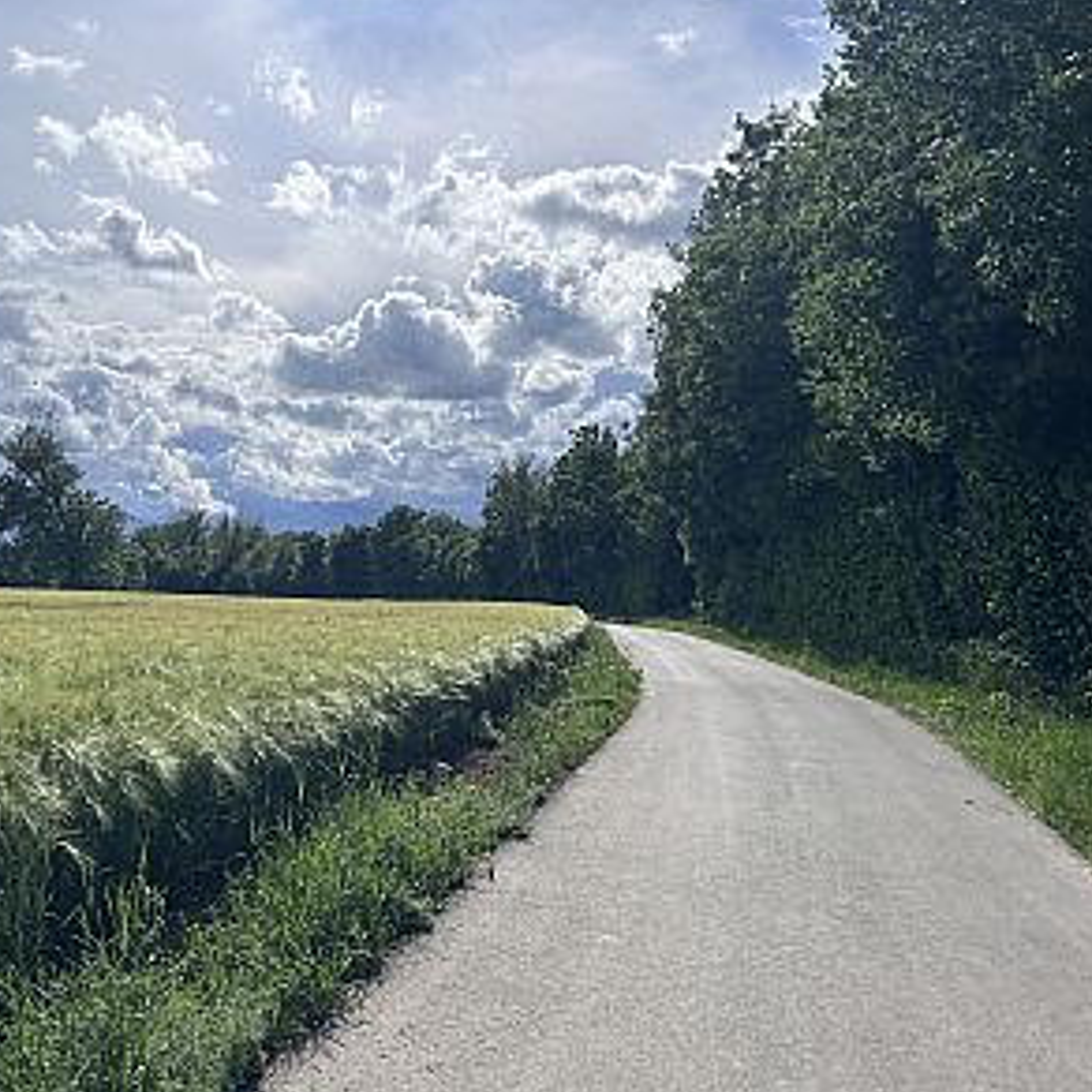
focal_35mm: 35
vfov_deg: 47.2
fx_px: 1249
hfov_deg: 46.6
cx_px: 385
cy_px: 518
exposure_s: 1/14286
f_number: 1.5
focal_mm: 5.7
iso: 50
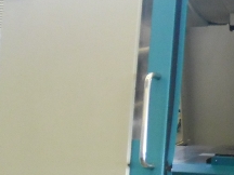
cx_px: 308
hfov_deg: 18.3
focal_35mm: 100
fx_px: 676
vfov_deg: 14.8
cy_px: 92
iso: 400
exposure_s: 1/29
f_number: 2.9
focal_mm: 4.8
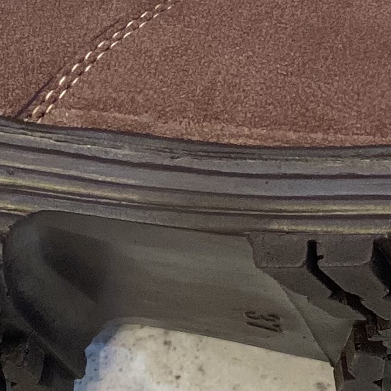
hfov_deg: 6.3
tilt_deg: -73.5
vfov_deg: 6.2
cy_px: -250
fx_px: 3553
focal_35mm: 278
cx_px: 299
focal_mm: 6
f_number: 2
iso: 160
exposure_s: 1/100
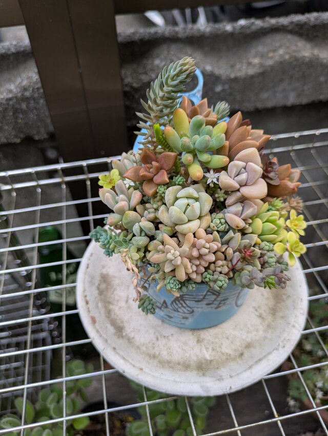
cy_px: 218
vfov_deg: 69.4
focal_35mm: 25
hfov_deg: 54.9
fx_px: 316
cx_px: 164
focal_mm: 5.43
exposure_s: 1/146
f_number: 1.89
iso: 57
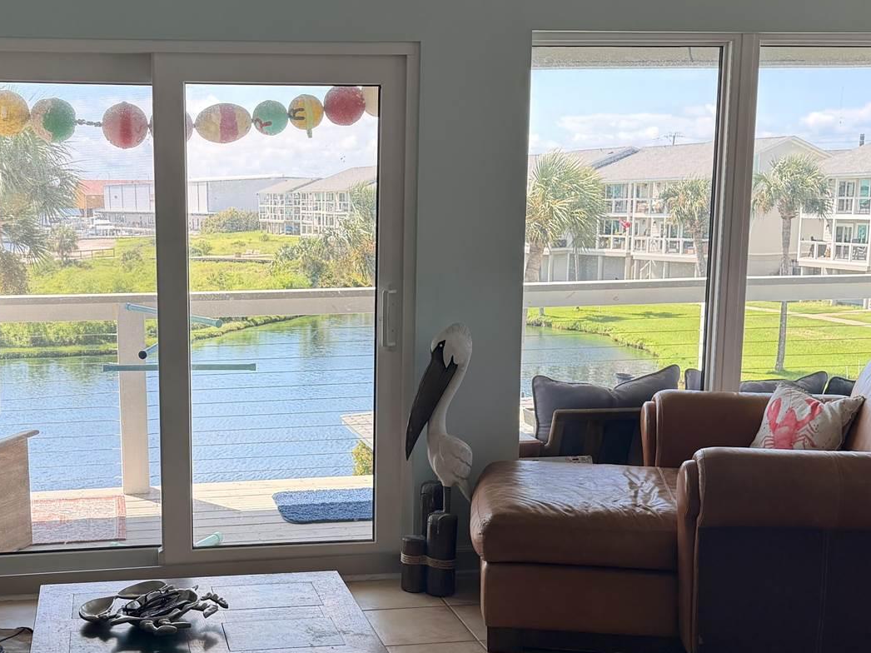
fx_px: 1182
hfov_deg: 39.9
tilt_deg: -10.1
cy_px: 406
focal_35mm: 47
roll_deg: +0.8
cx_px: 286
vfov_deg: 30.7
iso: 160
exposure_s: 1/217
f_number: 1.78
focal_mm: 6.76
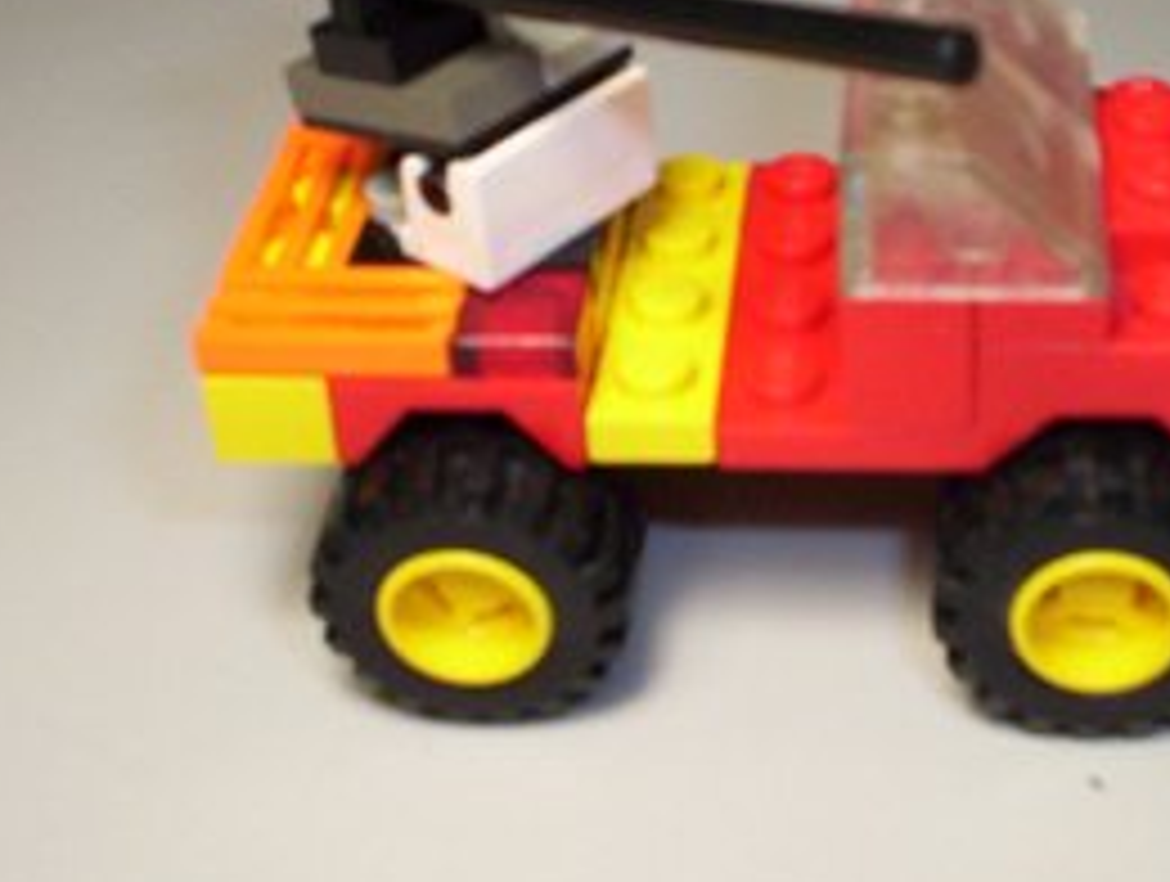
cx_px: 857
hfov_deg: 29.4
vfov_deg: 22.5
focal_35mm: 65
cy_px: 261
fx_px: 2201
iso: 140
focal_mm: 4.99
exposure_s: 1/62.7
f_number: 4.5
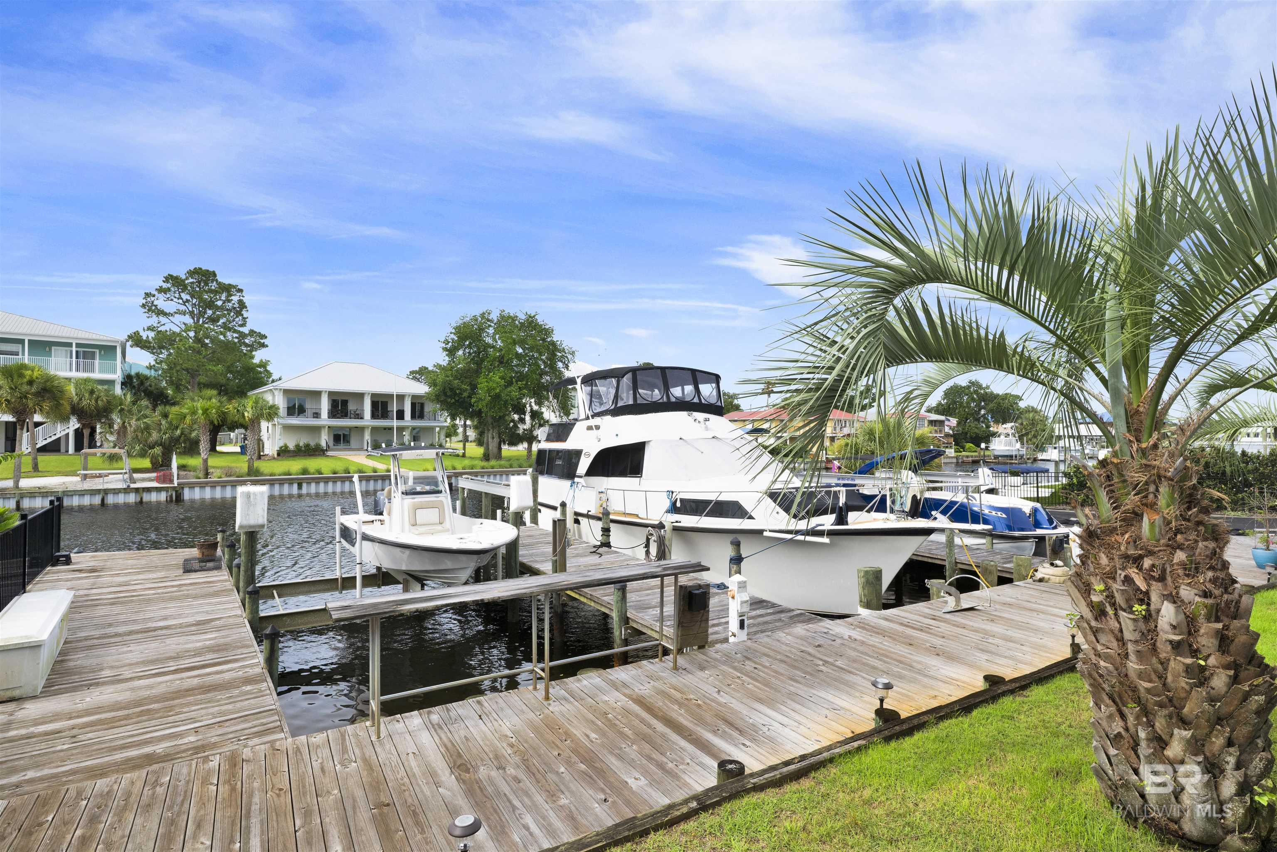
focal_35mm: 17
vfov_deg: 70.4
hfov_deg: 93.3
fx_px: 603
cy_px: 426
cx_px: 638
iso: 400
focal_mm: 17
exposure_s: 1/400
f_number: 11
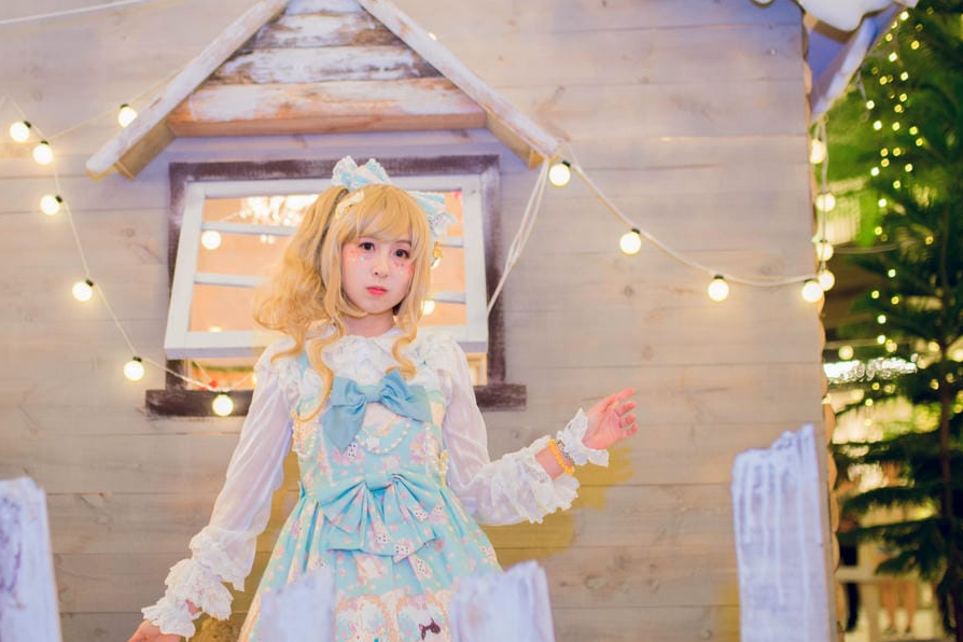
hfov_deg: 41.7
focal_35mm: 47
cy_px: 361
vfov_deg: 28.6
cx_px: 382
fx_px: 1257
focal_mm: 35
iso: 1250
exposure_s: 1/60
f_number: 2
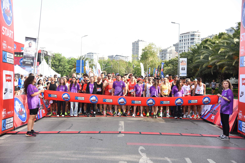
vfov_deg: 28.1
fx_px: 327
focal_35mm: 48
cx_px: 122
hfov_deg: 41.1
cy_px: 82
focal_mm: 48
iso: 500
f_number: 4
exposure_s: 1/1250
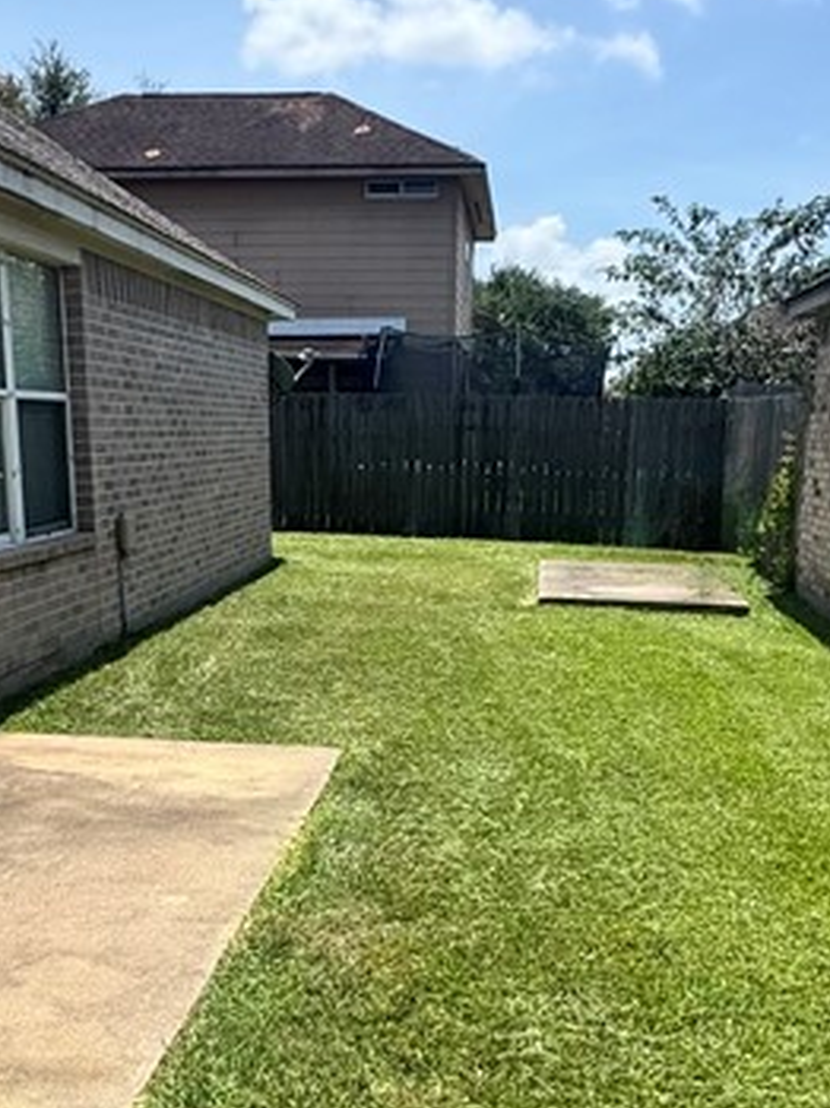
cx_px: 380
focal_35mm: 41
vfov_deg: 44.5
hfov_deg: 35.1
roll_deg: +0.1
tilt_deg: -15.9
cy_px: 810
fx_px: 1312
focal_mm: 2.22
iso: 40
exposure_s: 1/1748
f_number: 2.2
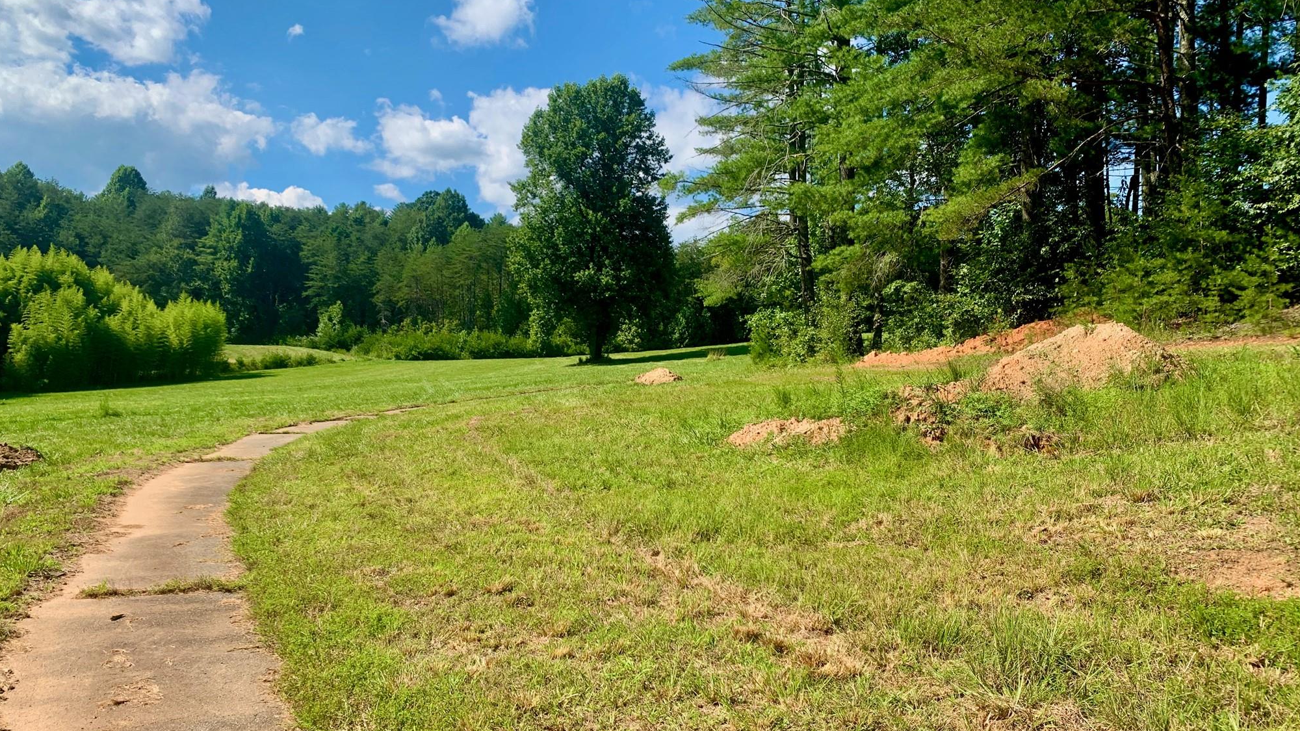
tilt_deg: +0.6
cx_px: 642
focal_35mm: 29
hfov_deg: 66.1
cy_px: 392
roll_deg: -3.2
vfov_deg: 40.2
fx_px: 1000
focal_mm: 4.25
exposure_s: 1/1536
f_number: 1.8
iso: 25
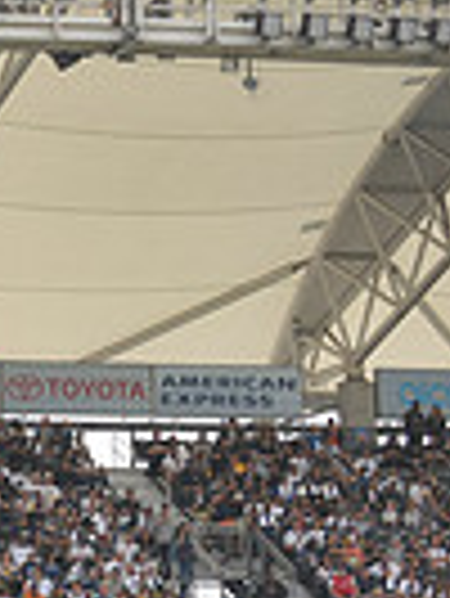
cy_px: 710
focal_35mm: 335
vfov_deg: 5.9
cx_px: -742
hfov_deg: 4.3
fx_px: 5797
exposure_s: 1/2500
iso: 320
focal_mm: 80
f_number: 3.5
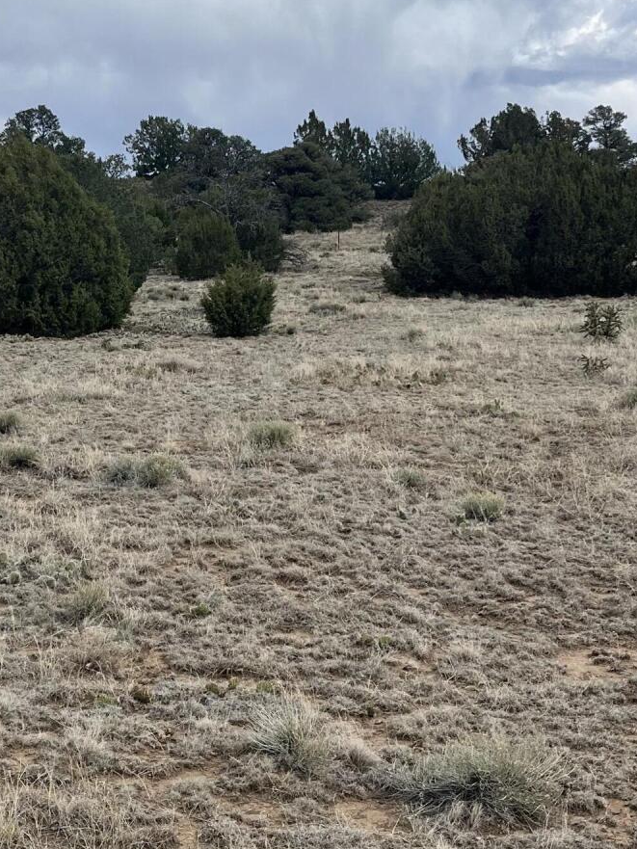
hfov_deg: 24.5
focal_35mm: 59
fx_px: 1447
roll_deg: +0.3
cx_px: 147
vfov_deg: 32.7
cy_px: 402
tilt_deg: -1.9
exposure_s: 1/4651
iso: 50
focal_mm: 5.1
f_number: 1.6
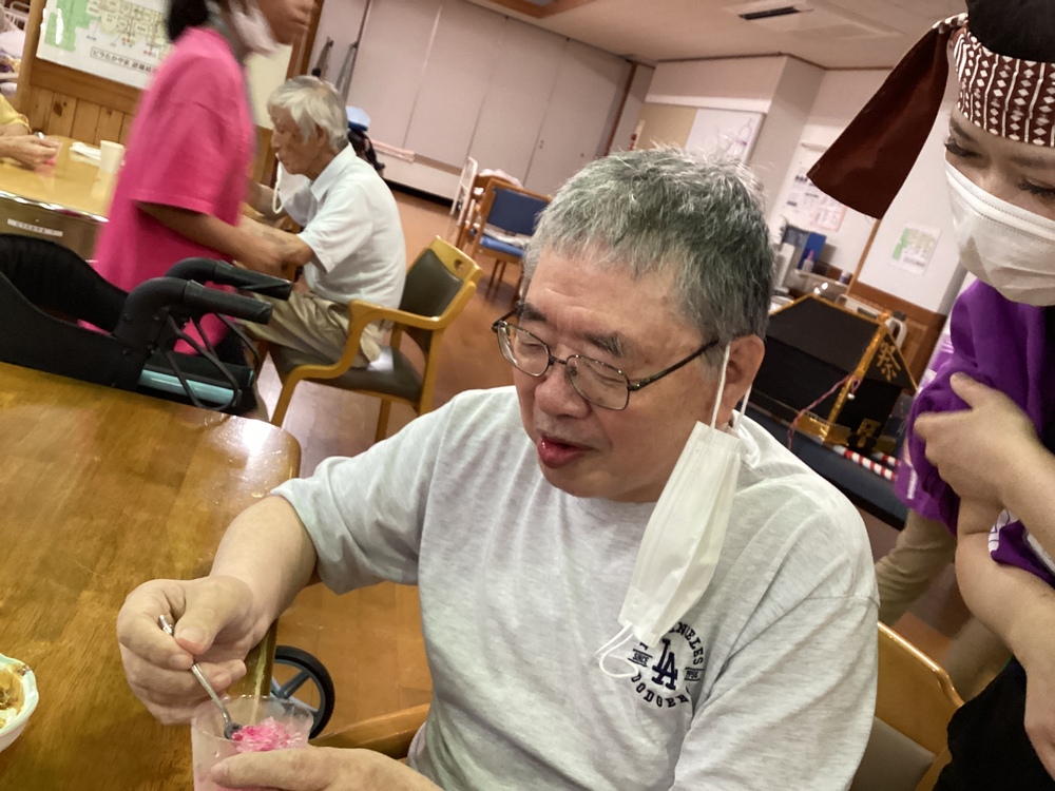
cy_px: 396
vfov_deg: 45.4
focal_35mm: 31
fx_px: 945
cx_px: 528
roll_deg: -19.3
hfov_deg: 58.4
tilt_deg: -14.2
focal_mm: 3.3
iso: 250
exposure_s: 1/40
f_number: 2.4
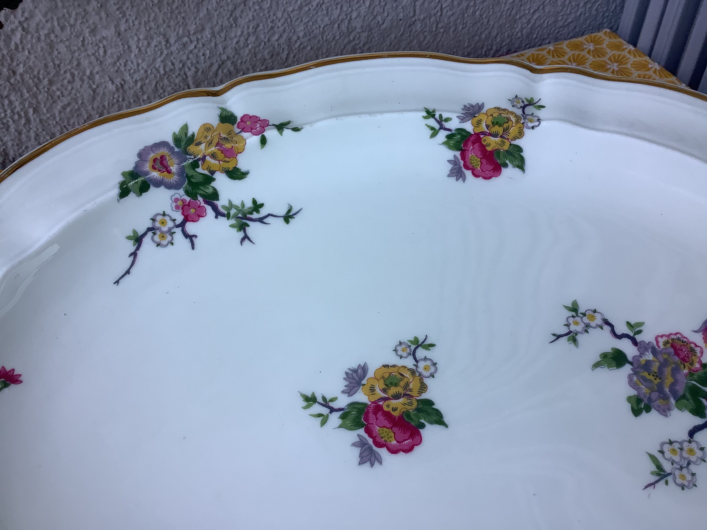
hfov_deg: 58.4
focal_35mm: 31
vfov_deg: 45.4
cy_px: 265
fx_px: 633
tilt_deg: -42.9
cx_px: 354
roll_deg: -0.6
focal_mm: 3.3
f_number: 2.4
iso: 64
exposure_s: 1/60
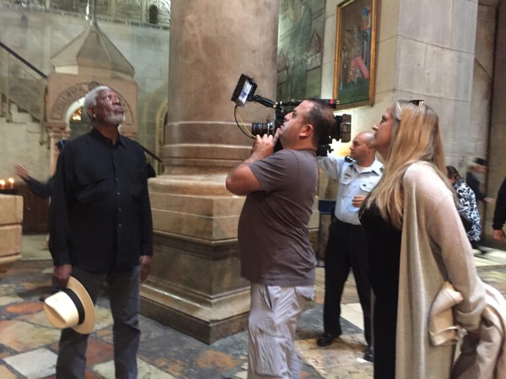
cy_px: 190
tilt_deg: +0.3
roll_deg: -2.4
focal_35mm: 29
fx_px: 424
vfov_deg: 48.2
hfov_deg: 61.7
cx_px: 253
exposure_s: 1/17
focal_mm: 4.15
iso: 640
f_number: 2.2
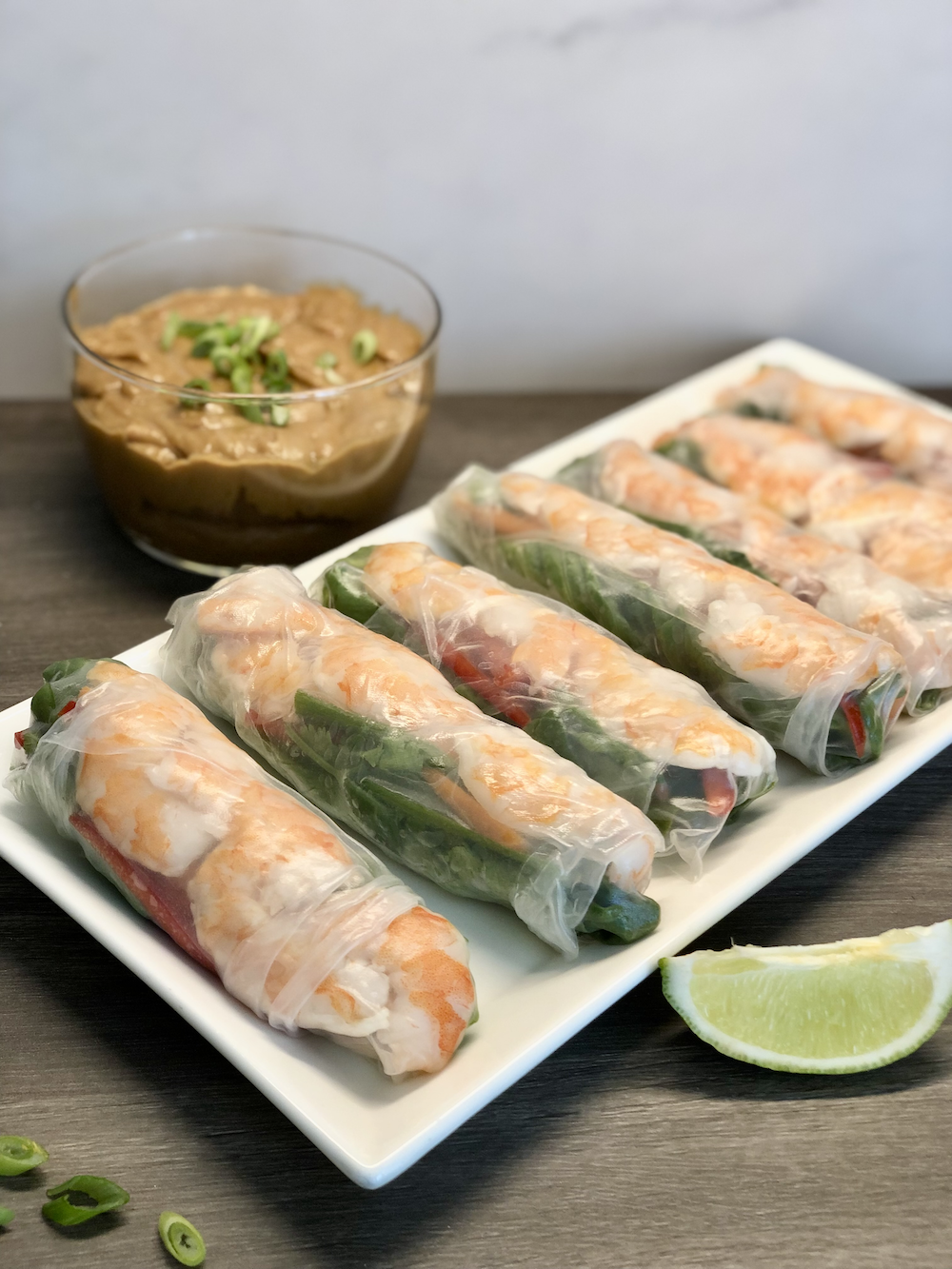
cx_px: 476
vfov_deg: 36.8
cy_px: 634
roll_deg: -5.2
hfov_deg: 28.0
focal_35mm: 52
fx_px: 1906
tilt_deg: -34.6
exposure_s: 1/60
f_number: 2.4
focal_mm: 6
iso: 32
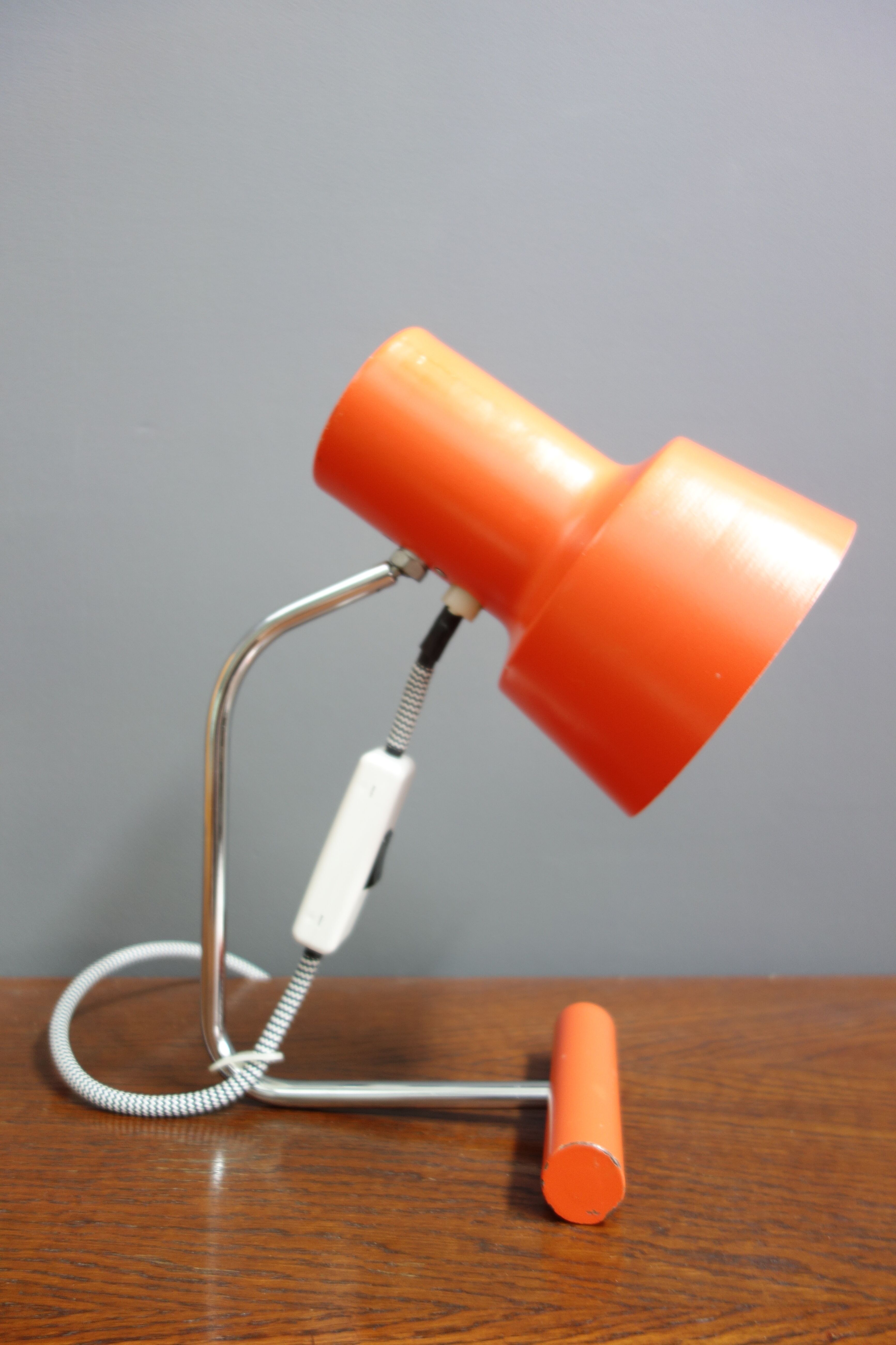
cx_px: 448
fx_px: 1045
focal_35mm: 28
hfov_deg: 46.4
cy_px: 672
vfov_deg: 65.5
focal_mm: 10.4
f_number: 1.8
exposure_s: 1/40
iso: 125
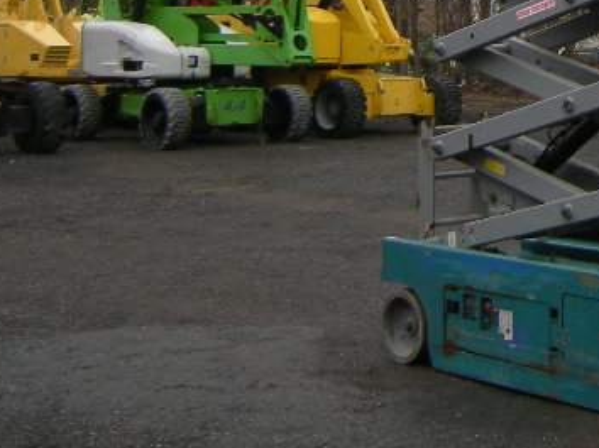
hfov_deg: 22.4
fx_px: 1401
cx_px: 706
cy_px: -147
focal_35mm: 81
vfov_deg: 17.0
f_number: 2.8
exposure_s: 1/116
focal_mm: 4.7
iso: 64
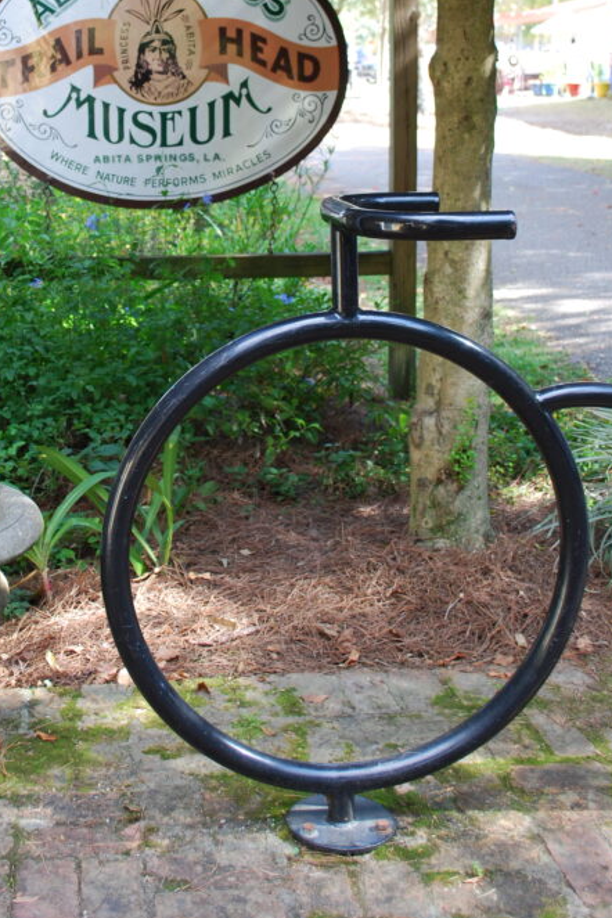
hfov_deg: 26.1
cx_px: 149
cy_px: 219
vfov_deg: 37.8
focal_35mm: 51
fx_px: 1300
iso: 200
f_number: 4.5
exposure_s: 1/80
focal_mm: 22
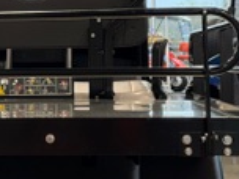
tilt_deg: +2.2
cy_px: 20
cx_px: -6
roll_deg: +1.1
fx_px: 960
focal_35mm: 139
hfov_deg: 14.0
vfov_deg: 10.6
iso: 125
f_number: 1.48
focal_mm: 6.93
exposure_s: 1/60
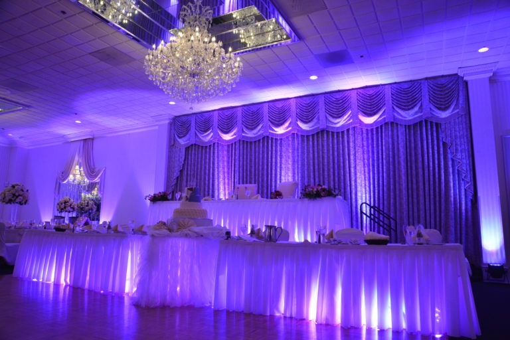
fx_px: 340
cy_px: 170
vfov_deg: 53.1
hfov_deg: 73.7
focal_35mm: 24
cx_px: 255
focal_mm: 24
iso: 3200
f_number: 6.3
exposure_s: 1/50
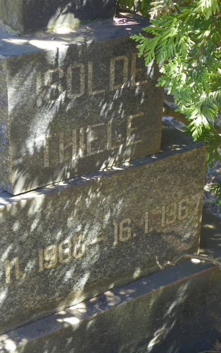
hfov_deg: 15.7
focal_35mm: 83
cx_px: 115
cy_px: 176
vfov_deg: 24.9
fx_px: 799
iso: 64
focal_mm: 10.3
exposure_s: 1/40
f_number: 3.5
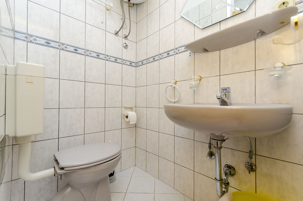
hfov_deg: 100.5
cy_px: 100
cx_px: 152
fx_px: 126
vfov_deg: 77.1
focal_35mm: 15
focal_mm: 10
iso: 200
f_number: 6.3
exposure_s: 1/200
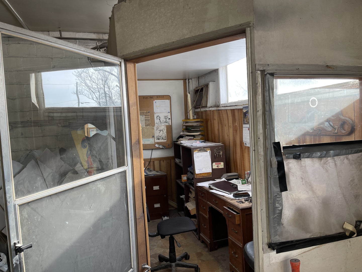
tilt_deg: -5.1
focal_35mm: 26
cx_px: 181
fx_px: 272
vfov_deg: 53.1
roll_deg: +3.0
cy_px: 136
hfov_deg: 67.3
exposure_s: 1/120
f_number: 1.6
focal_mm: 5.1
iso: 50
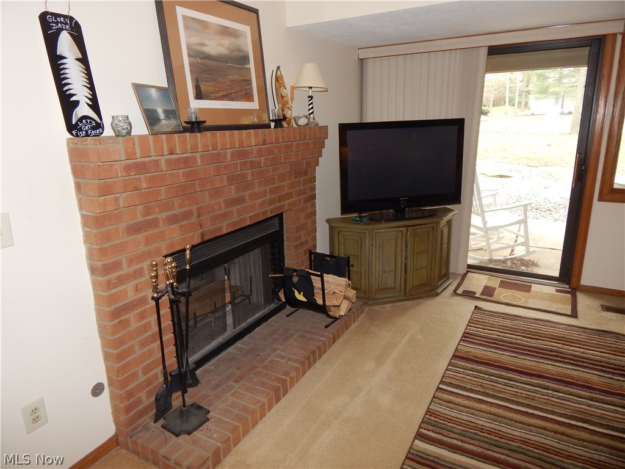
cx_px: 312
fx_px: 397
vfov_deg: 61.1
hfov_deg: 76.4
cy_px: 234
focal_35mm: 22
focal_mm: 4
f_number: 3
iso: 125
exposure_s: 1/30
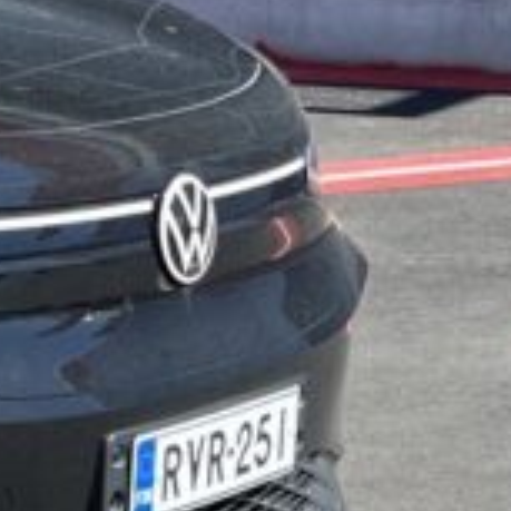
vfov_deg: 11.3
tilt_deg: -11.0
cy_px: 407
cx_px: -695
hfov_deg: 10.0
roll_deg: -0.6
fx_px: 2572
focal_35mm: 154
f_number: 1.6
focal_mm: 5.1
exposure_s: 1/2222
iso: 50
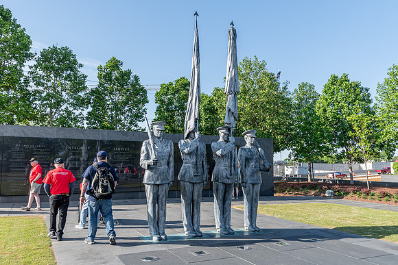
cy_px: 135
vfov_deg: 44.6
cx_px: 197
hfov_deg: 63.1
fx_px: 324
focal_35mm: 29
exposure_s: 1/125
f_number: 7.1
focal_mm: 16
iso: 100
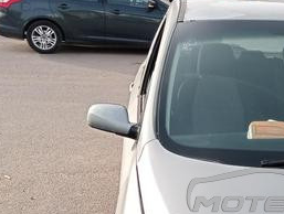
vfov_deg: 20.4
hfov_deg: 25.9
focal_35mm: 71
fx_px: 584
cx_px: 284
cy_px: 189
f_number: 1.8
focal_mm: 3.98
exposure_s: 1/401
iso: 103
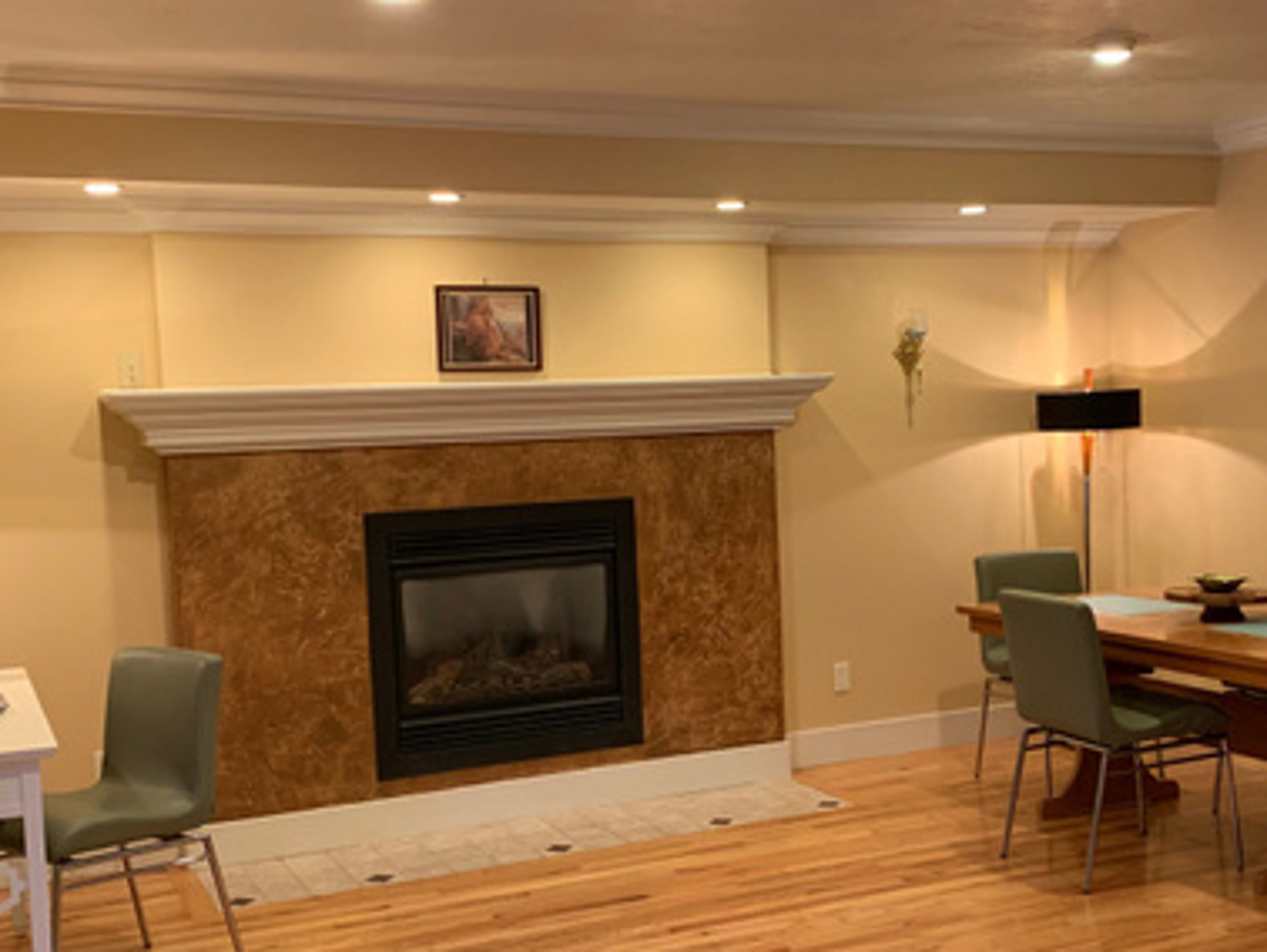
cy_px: 543
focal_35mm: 44
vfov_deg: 32.9
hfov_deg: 42.7
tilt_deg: -4.0
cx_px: 754
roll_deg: +1.9
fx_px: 1611
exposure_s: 1/60
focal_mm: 4.25
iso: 200
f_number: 1.8
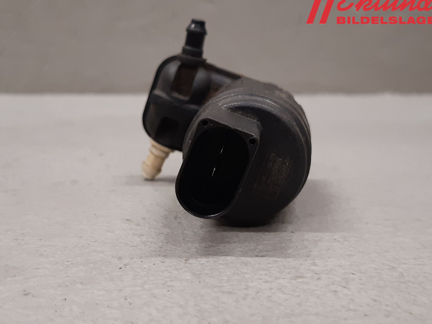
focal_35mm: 28
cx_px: 213
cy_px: 160
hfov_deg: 63.4
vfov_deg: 49.7
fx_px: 349
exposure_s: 1/50
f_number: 1.7
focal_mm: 3.93
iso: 125
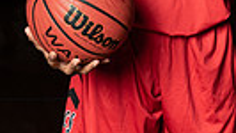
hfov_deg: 9.8
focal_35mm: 219
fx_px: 1371
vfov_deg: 5.4
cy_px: -133
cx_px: 165
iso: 320
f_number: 14
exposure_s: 1/200
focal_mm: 62
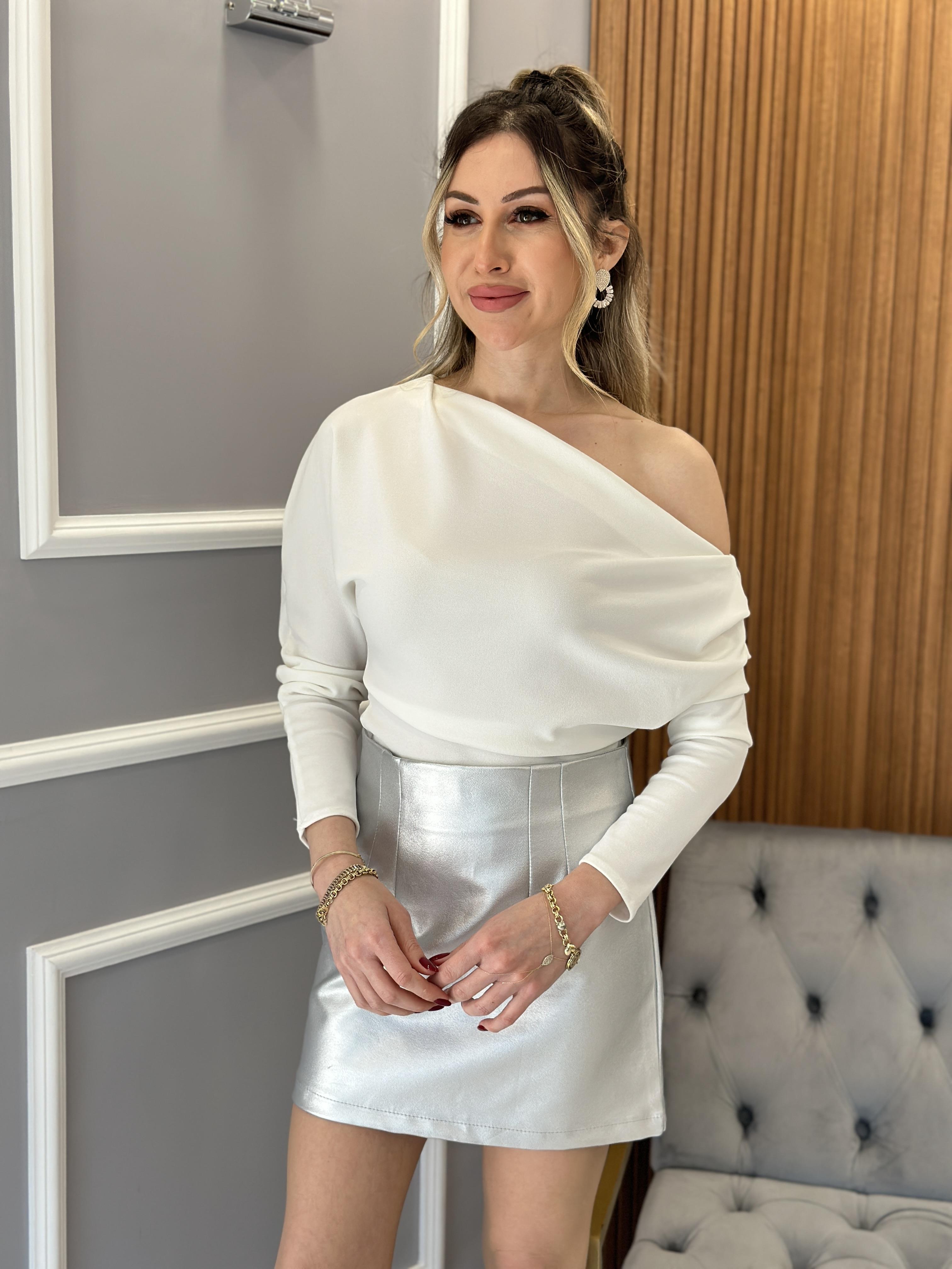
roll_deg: -1.2
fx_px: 1760
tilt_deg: -8.3
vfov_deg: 39.7
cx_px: 476
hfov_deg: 30.3
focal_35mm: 48
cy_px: 634
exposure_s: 1/172
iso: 125
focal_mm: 6.86
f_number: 1.78
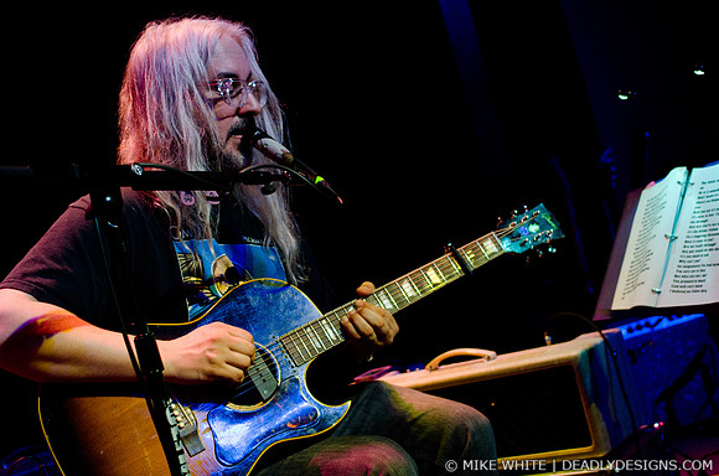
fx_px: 1046
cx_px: 360
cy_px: 238
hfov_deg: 37.9
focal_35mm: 52
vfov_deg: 25.6
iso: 1600
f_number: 2.8
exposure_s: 1/80
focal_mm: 35
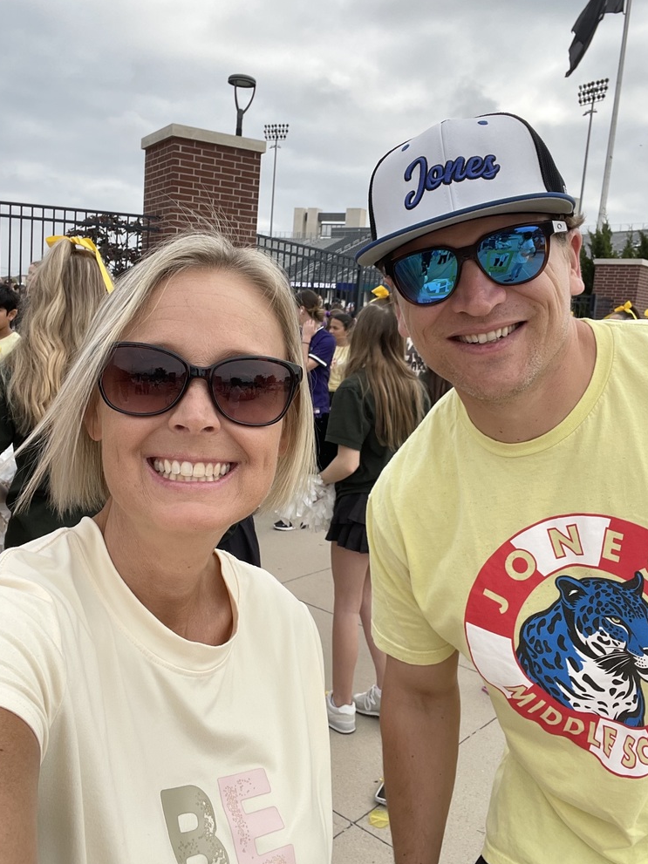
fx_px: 774
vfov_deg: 58.3
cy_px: 420
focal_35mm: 31
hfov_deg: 45.4
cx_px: 323
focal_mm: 2.71
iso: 25
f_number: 2.2
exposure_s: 1/450
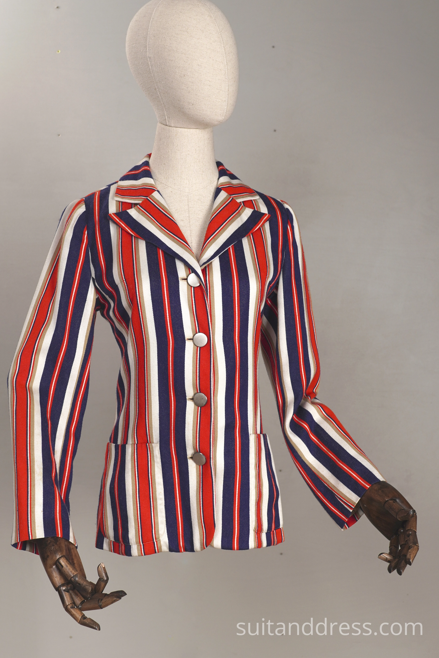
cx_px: 206
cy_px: 304
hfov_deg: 26.0
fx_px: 951
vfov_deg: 38.2
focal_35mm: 52
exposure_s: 1/50
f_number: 5
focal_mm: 32
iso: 200
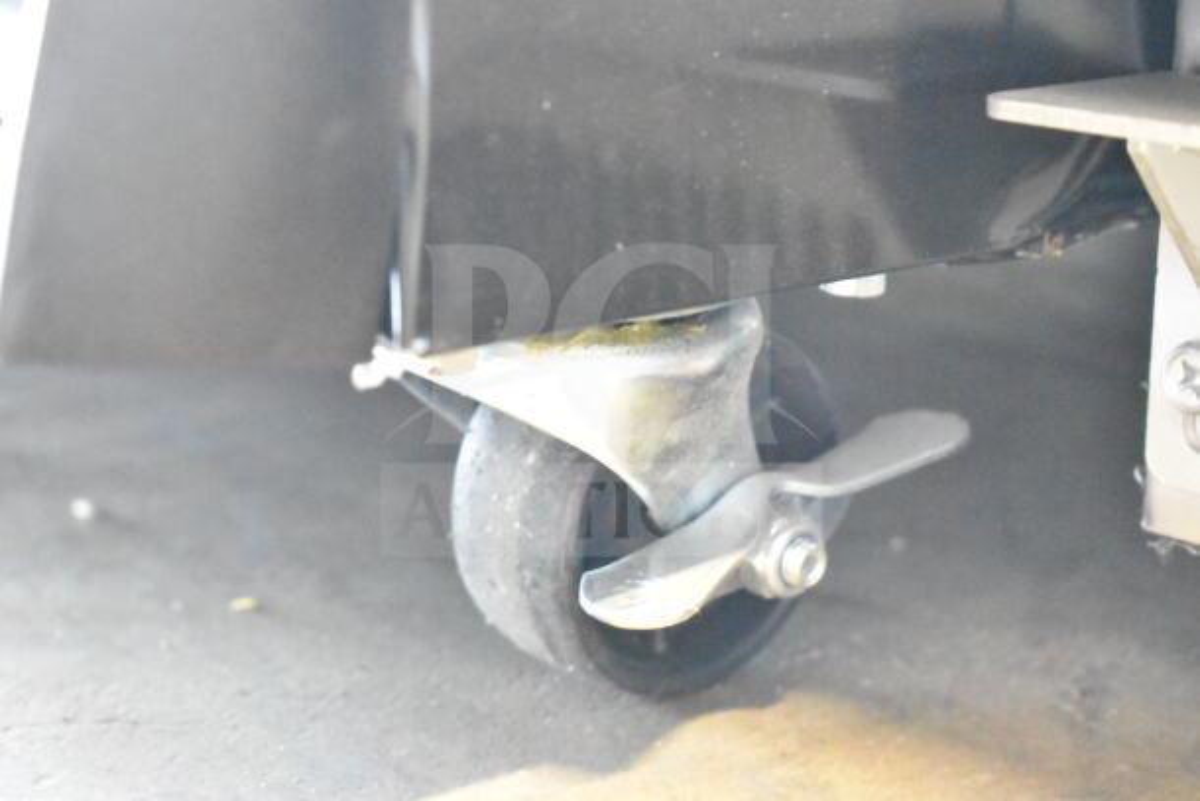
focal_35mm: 72
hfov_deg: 28.1
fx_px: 2400
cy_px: 400
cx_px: 600
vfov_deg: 18.9
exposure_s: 1/20
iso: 25600
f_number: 5.3
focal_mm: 48
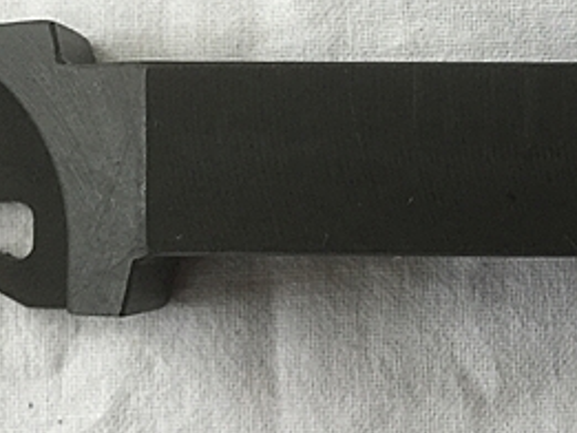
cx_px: 442
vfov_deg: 20.7
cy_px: 181
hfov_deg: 27.0
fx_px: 1184
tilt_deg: -86.7
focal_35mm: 71
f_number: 2.2
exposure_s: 1/30
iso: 50
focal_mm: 4.15
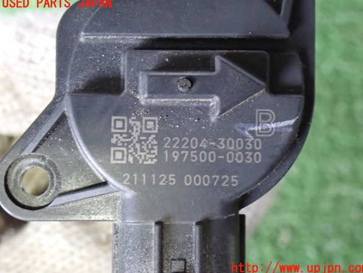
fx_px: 766
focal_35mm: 73
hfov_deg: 26.7
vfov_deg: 20.2
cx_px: 185
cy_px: 136
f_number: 3.9
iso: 1250
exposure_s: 1/15
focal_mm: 12.73
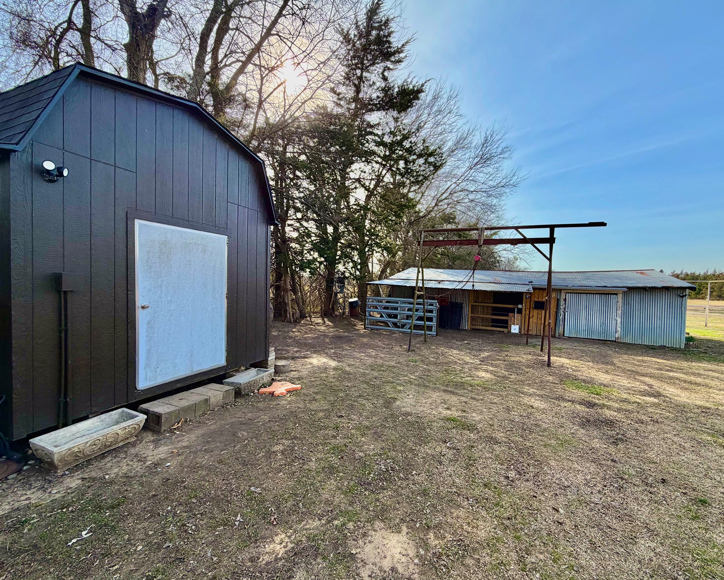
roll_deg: -1.4
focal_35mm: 15
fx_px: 321
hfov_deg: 96.8
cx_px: 375
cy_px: 290
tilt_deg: -1.3
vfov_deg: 84.0
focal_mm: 2.22
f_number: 2.2
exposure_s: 1/770
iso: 32
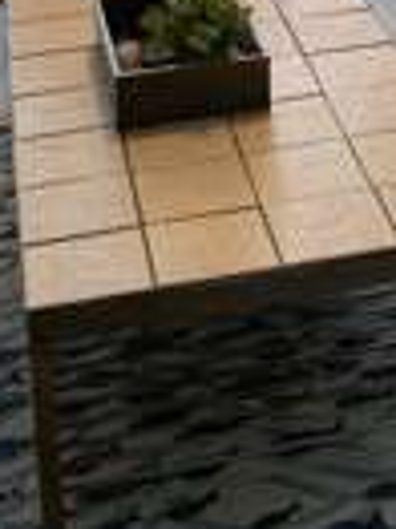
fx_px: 1558
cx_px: 400
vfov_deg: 17.0
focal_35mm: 102
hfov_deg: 14.2
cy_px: -319
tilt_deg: -9.0
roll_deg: +1.7
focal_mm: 4.25
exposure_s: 1/120
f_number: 1.8
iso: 100
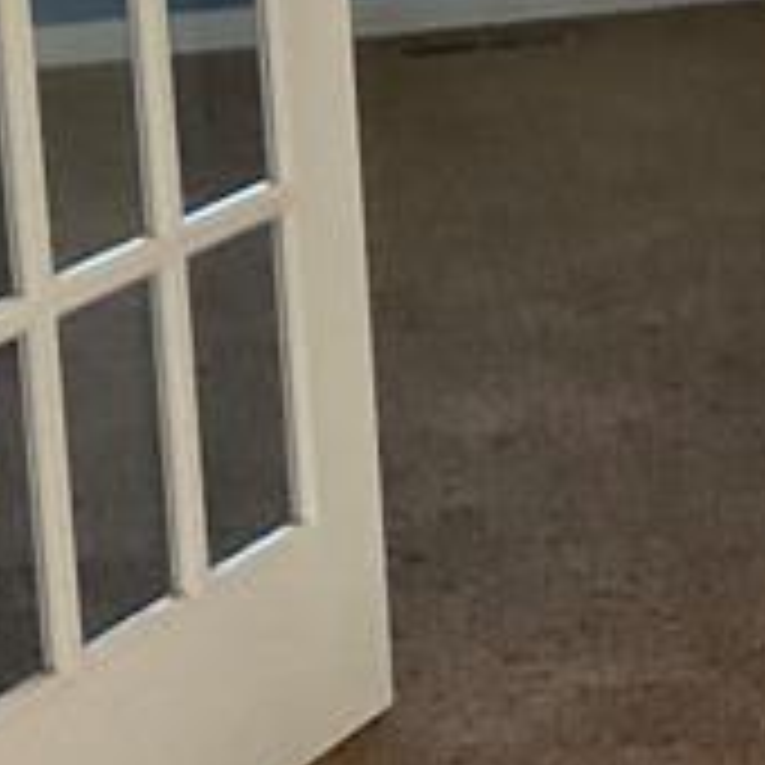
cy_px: -266
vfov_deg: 11.0
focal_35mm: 154
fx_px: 3850
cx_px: 1552
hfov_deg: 10.4
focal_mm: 3
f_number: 1.8
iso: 200
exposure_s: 1/60
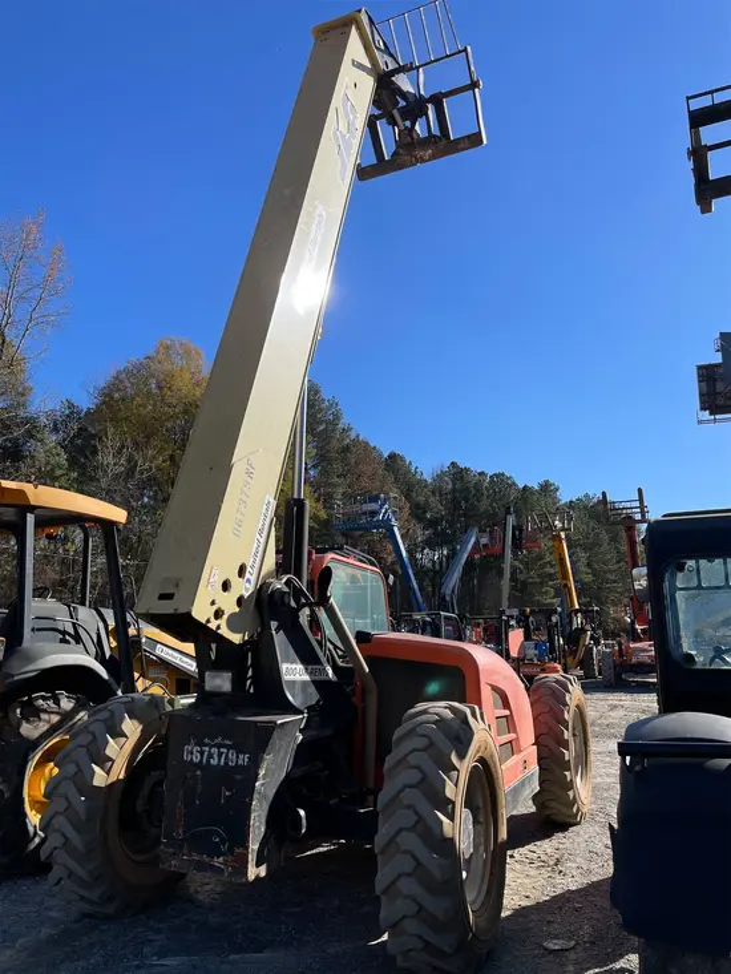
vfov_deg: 67.3
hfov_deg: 53.1
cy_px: 487
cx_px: 366
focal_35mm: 26
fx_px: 732
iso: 50
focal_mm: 4.2
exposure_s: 1/4292
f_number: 1.6
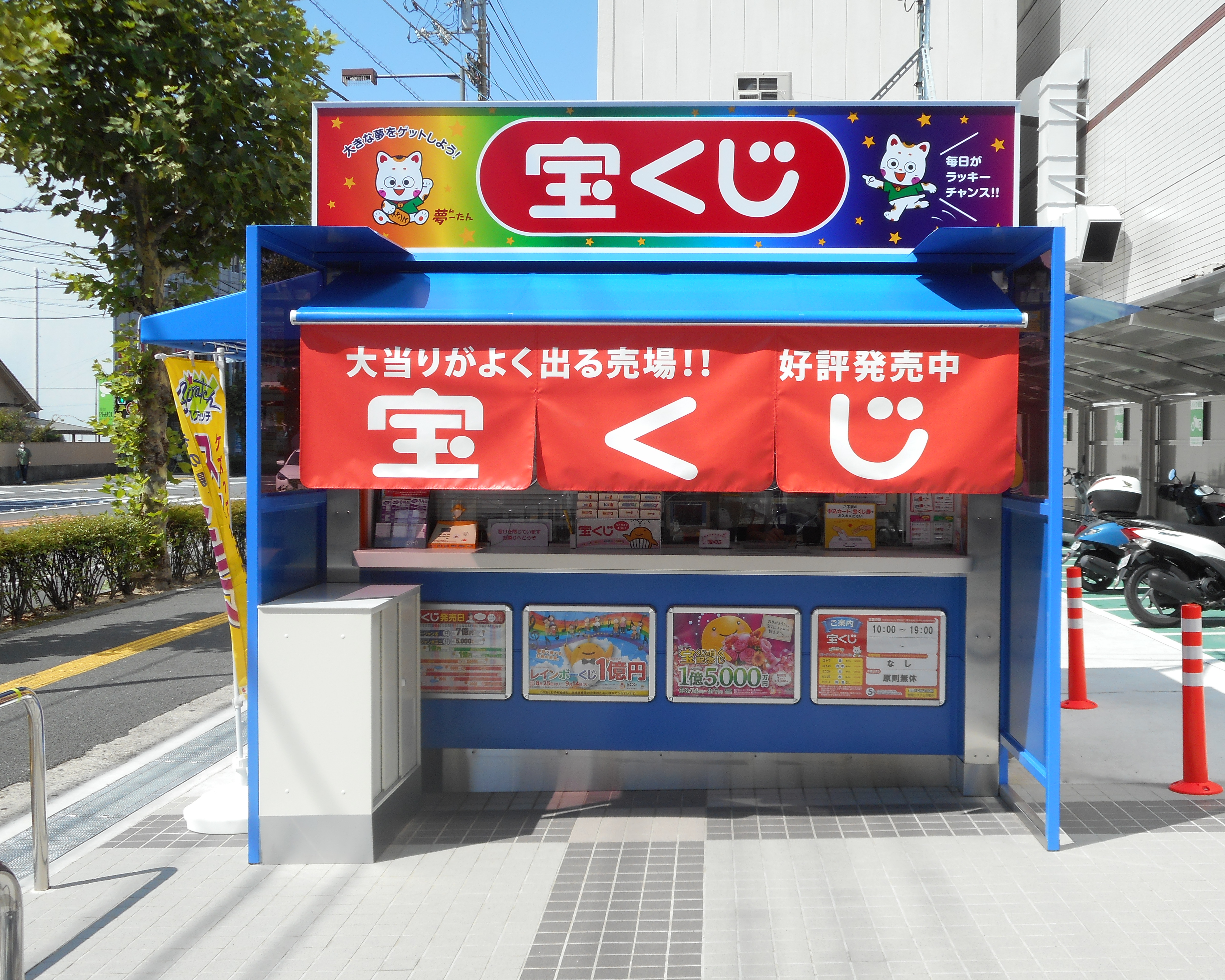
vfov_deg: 36.5
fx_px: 1487
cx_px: 655
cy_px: 489
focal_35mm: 41
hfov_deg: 44.8
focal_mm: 6.9
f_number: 4.5
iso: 80
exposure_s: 1/400
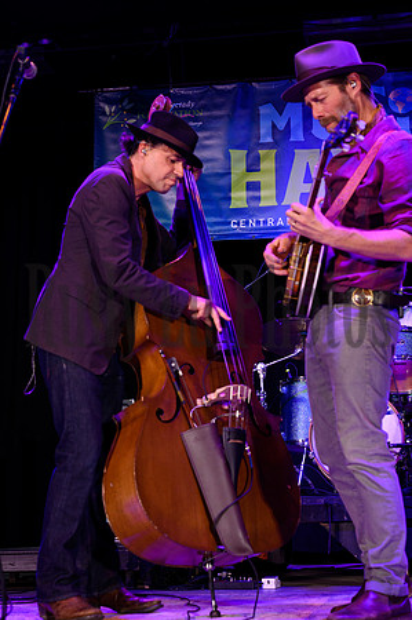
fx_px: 1204
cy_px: 310
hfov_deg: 19.4
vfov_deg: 28.9
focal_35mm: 70
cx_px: 206
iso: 1600
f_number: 6.3
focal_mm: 70
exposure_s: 1/60
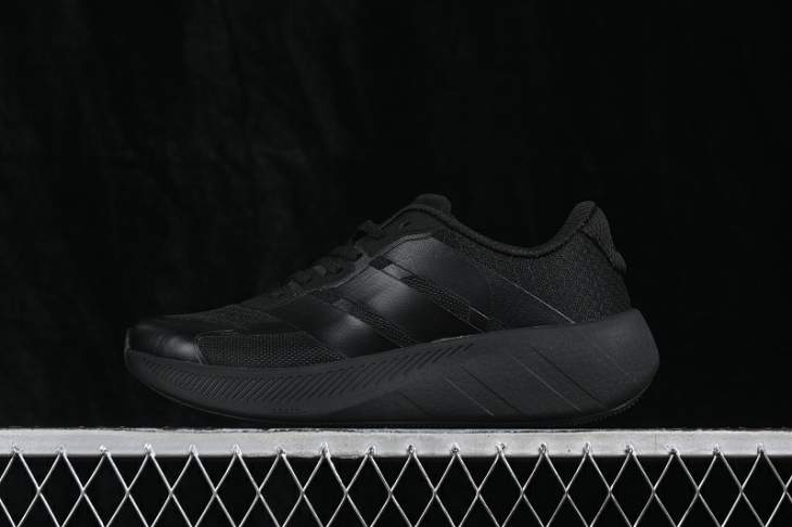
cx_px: 396
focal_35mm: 75
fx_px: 1649
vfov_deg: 18.2
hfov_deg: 27.0
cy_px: 264
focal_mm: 50
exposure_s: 1/60
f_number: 6.3
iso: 160
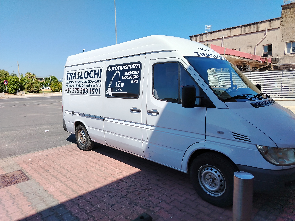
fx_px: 205
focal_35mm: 24
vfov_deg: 56.8
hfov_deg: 71.6
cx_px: 148
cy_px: 110
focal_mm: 5.25
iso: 100
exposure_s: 1/939
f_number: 1.75
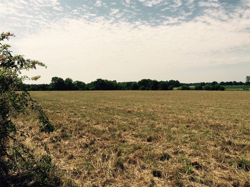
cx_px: 125
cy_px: 94
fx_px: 209
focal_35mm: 29
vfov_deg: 48.2
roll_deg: +0.4
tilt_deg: -2.7
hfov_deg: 61.7
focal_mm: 4.15
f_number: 2.2
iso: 32
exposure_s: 1/3049
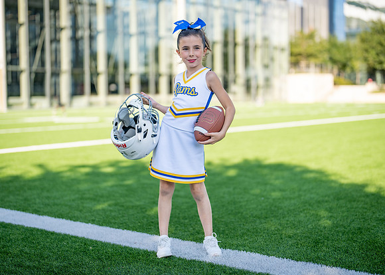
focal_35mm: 57
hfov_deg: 34.1
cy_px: 131
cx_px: 192
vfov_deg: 24.7
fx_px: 627
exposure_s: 1/3200
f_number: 1.2
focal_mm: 50
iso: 100
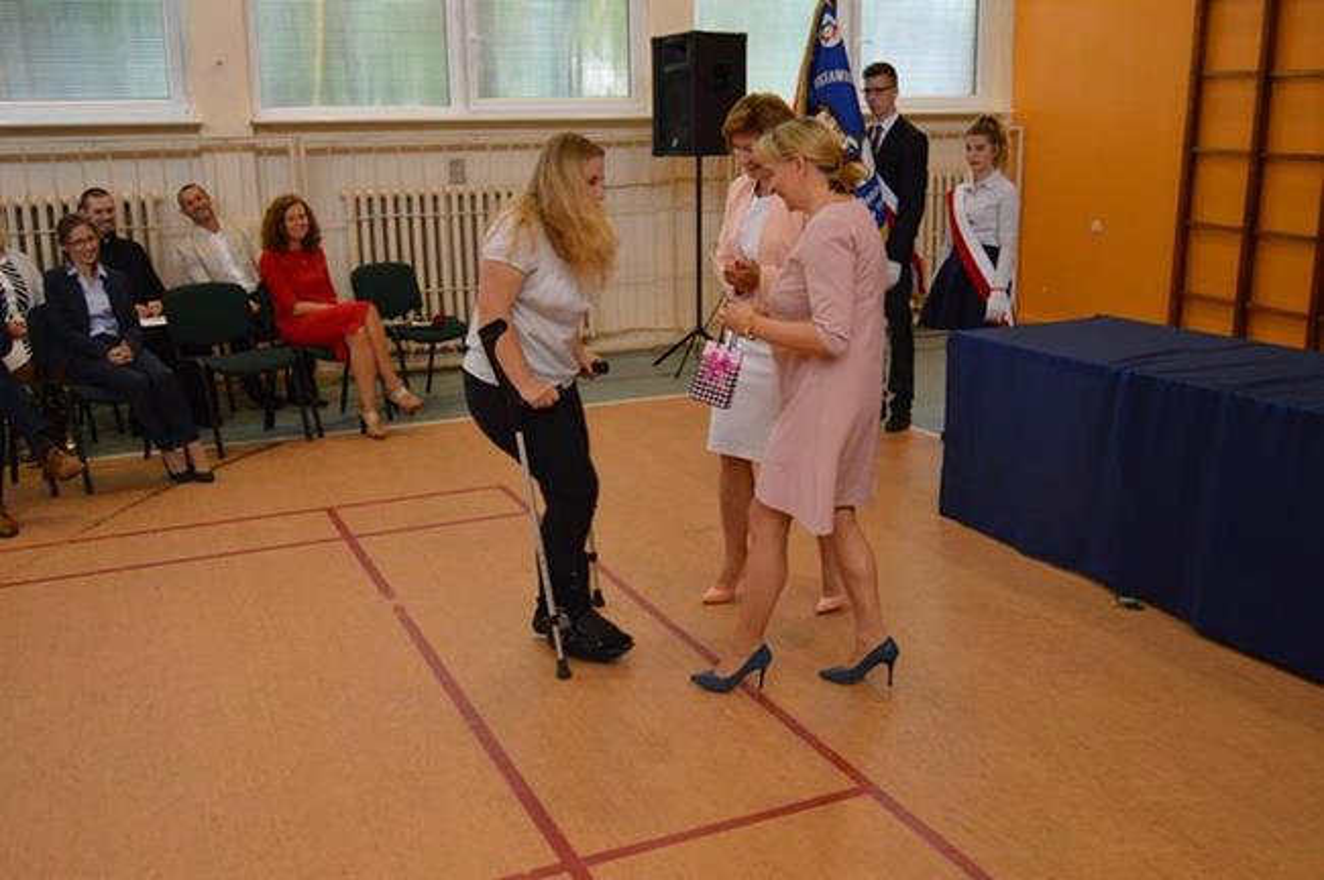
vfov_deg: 38.3
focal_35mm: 34
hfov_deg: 55.2
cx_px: 662
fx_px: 1268
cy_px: 440
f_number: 3.8
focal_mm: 23
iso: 720
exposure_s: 1/60
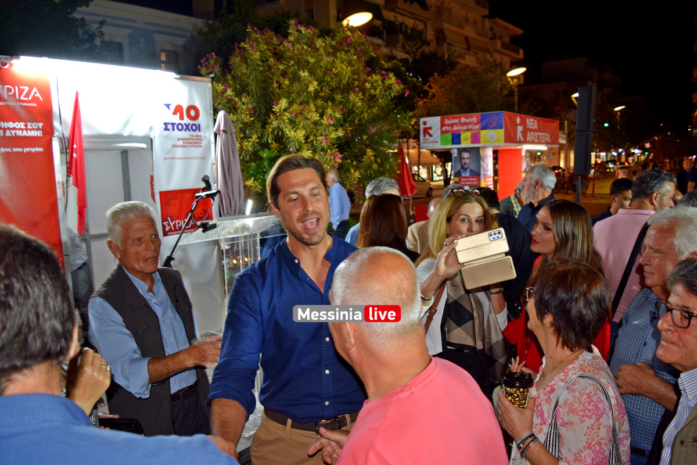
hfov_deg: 67.4
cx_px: 348
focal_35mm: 27
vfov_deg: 47.9
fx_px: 523
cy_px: 232
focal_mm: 18
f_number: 4
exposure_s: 1/60
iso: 800
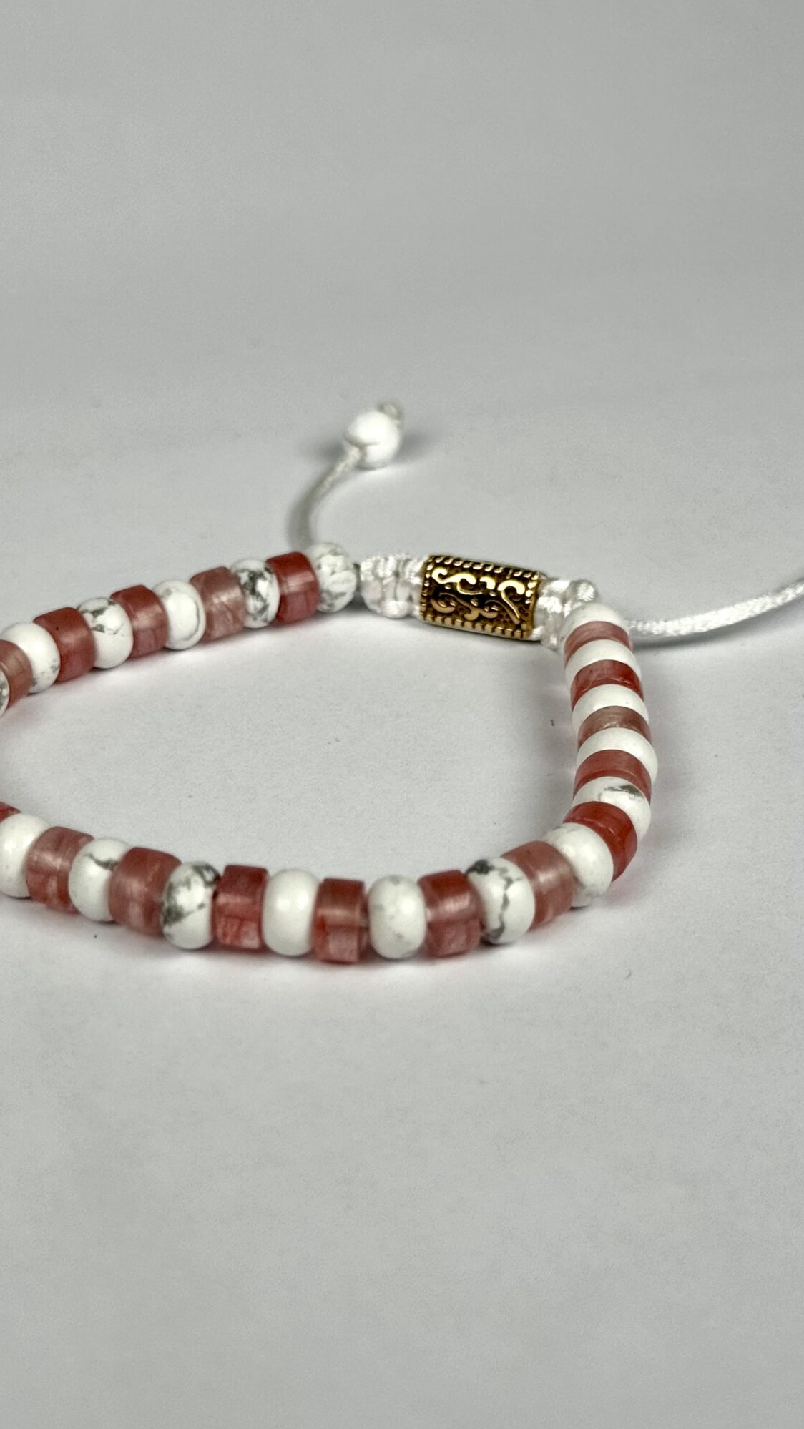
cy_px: 778
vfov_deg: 31.4
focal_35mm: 67
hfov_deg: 18.0
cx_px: 304
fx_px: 2539
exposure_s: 1/12500
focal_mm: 6.76
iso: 64
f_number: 1.78
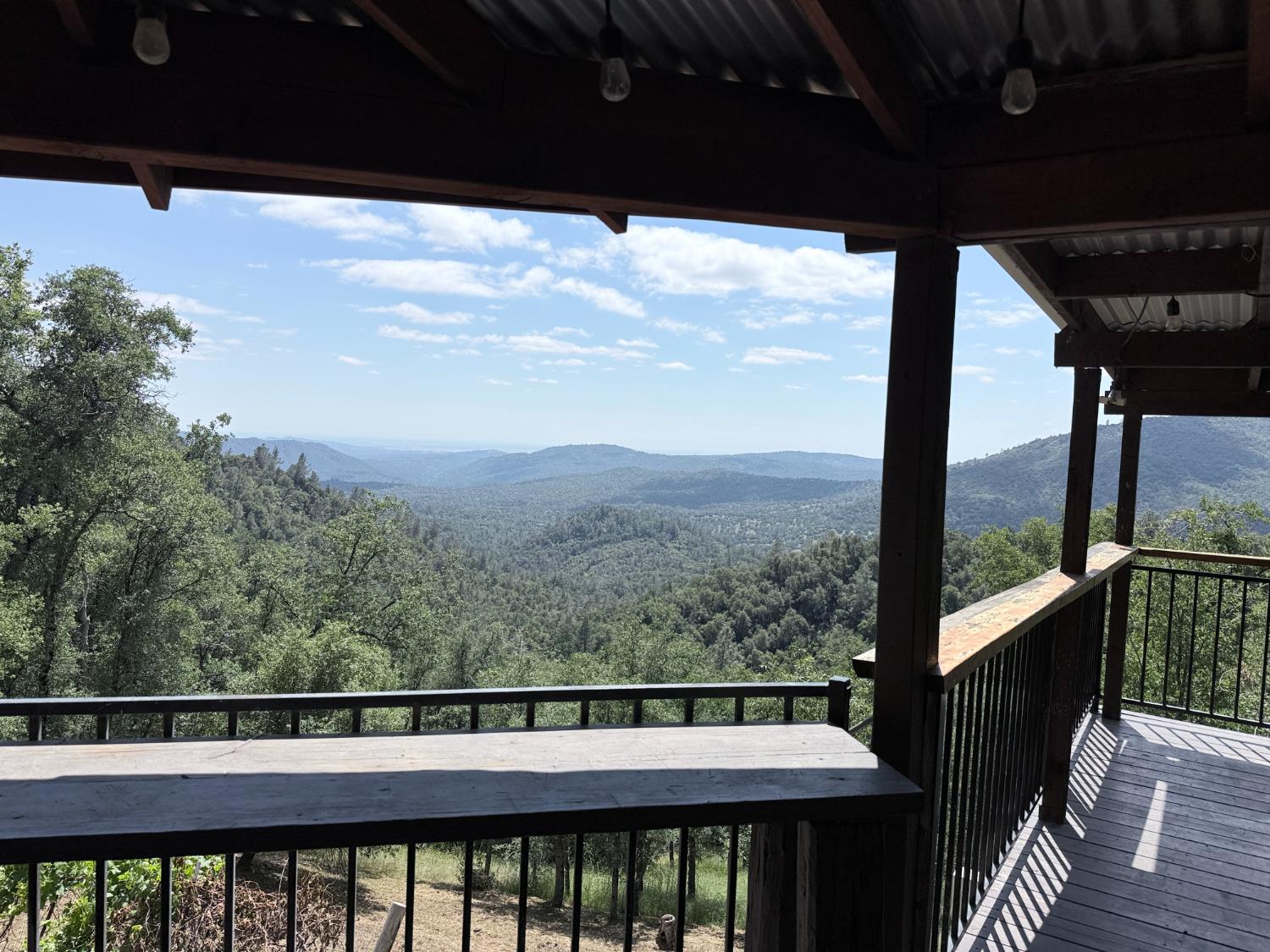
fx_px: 881
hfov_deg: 71.6
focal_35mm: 24
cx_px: 635
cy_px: 476
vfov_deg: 56.8
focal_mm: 6.76
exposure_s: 1/8130
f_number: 1.78
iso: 80
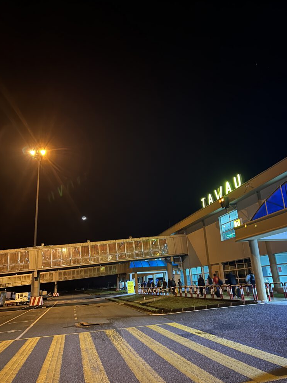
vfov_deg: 65.3
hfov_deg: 51.4
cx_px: 145
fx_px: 298
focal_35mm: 27
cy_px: 188
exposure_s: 1/9
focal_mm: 5.7
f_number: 1.5
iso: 800
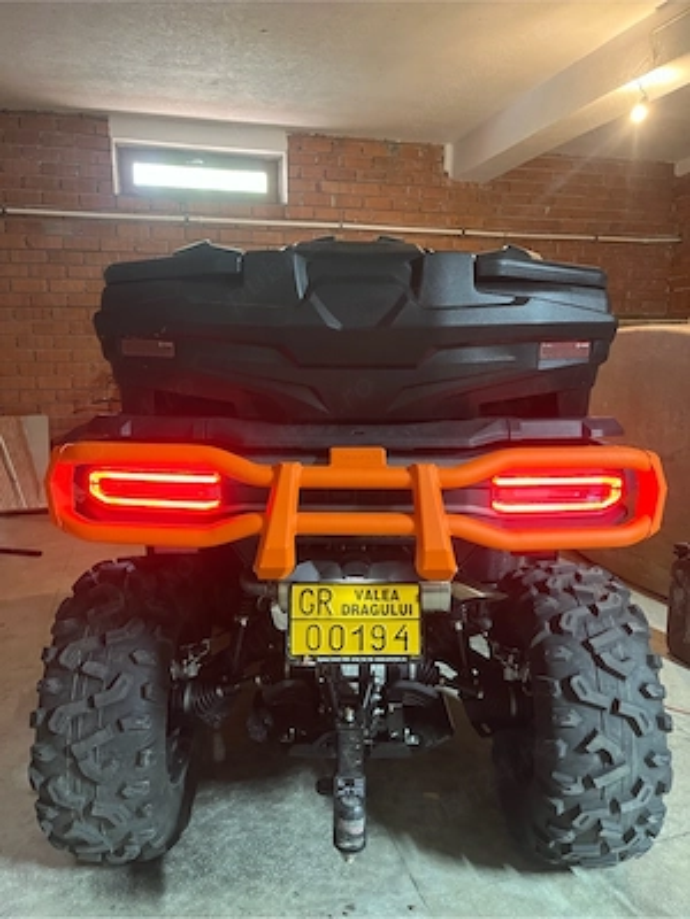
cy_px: 460
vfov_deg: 67.3
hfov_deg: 53.1
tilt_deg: -8.3
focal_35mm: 26
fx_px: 691
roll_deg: +0.8
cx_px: 345
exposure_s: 1/33
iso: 500
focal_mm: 5.1
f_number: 1.6
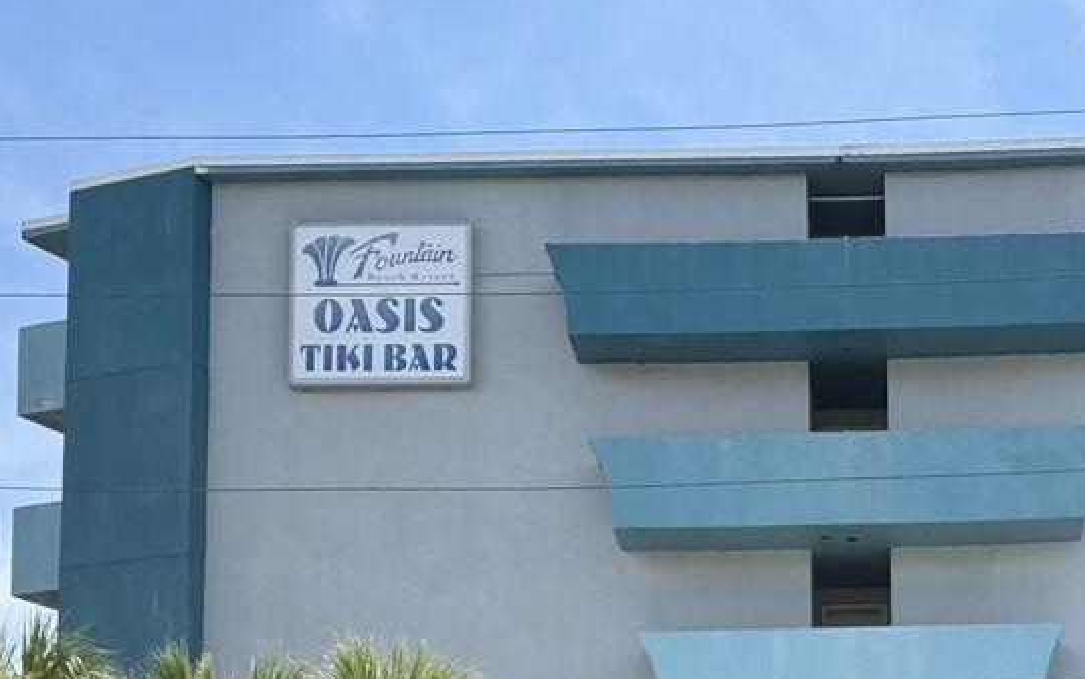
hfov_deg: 21.2
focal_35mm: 97
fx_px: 2869
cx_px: 806
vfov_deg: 13.2
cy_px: 768
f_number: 1.78
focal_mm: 6.76
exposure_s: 1/4329
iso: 100
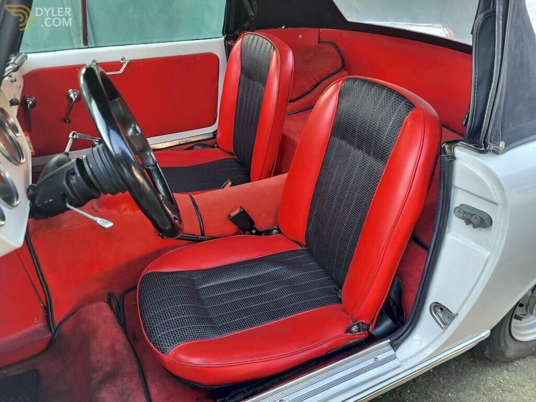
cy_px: 201
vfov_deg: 53.1
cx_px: 268
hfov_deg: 67.3
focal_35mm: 26
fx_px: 403
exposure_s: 1/100
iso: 80
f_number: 1.8
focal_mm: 5.4
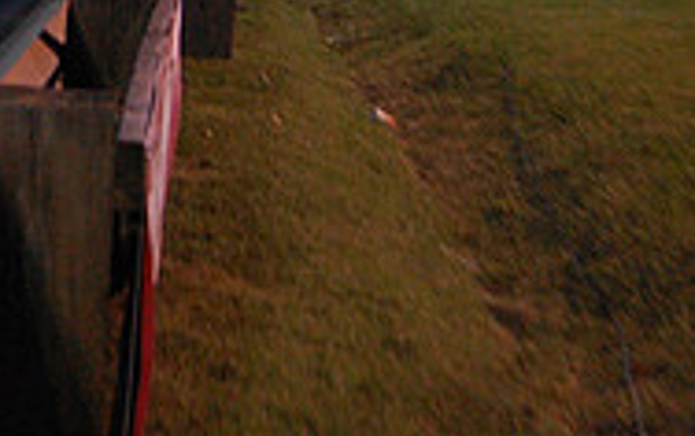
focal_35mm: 113
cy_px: -151
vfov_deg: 11.3
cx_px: -203
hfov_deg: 17.3
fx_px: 2143
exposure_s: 1/60
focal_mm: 24
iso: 1600
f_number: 4
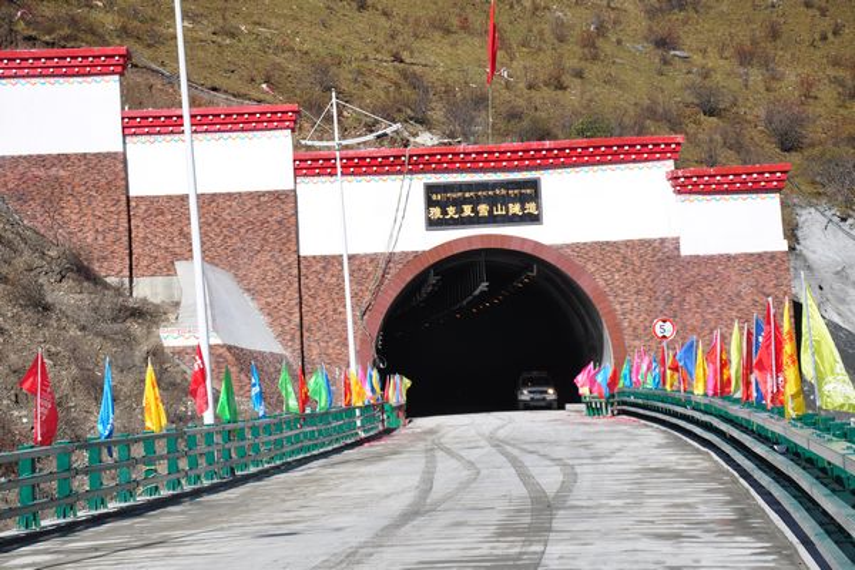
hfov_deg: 23.4
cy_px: 285
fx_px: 2066
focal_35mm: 87
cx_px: 428
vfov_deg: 15.7
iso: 200
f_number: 7.1
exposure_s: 1/800
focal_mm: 58
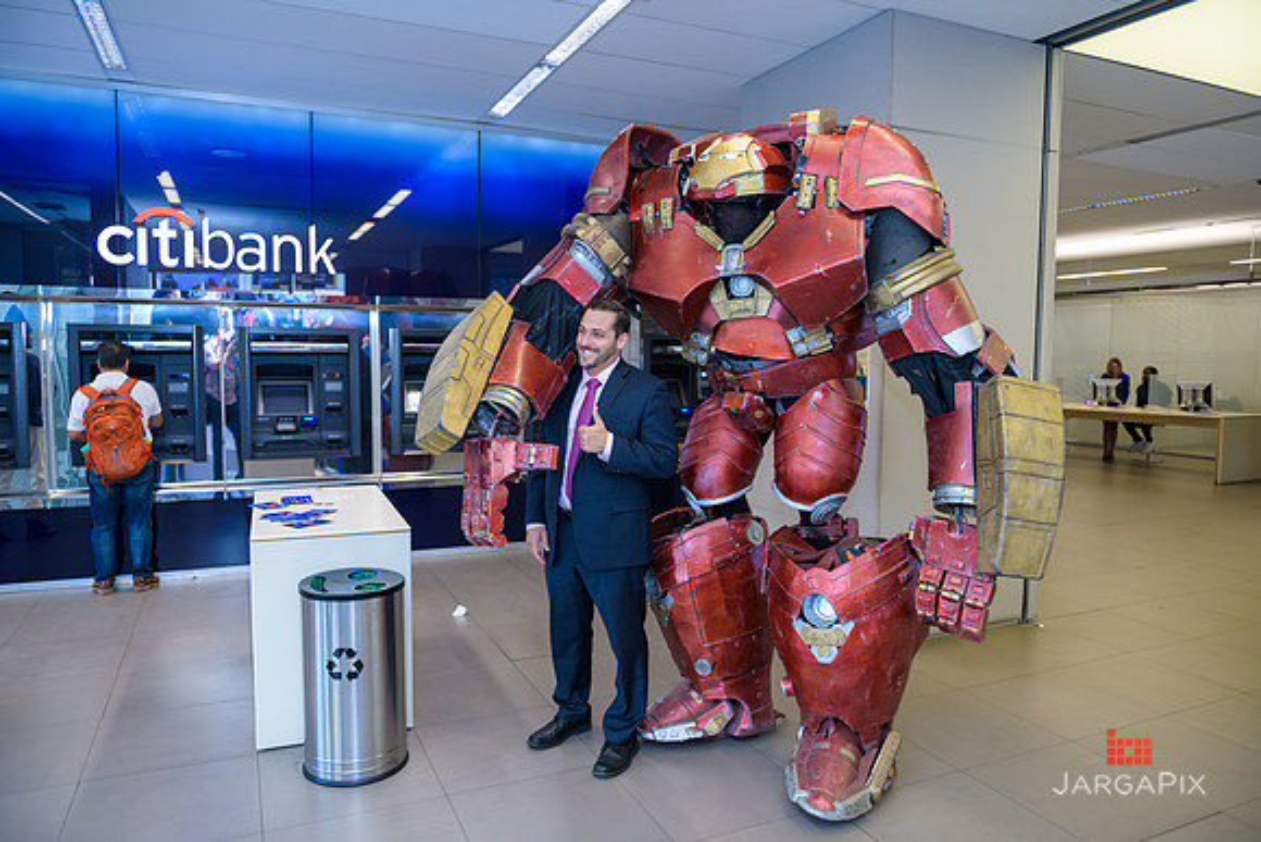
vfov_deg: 53.2
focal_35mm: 24
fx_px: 841
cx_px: 630
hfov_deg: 73.7
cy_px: 421
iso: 800
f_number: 3.2
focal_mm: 24
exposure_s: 1/125
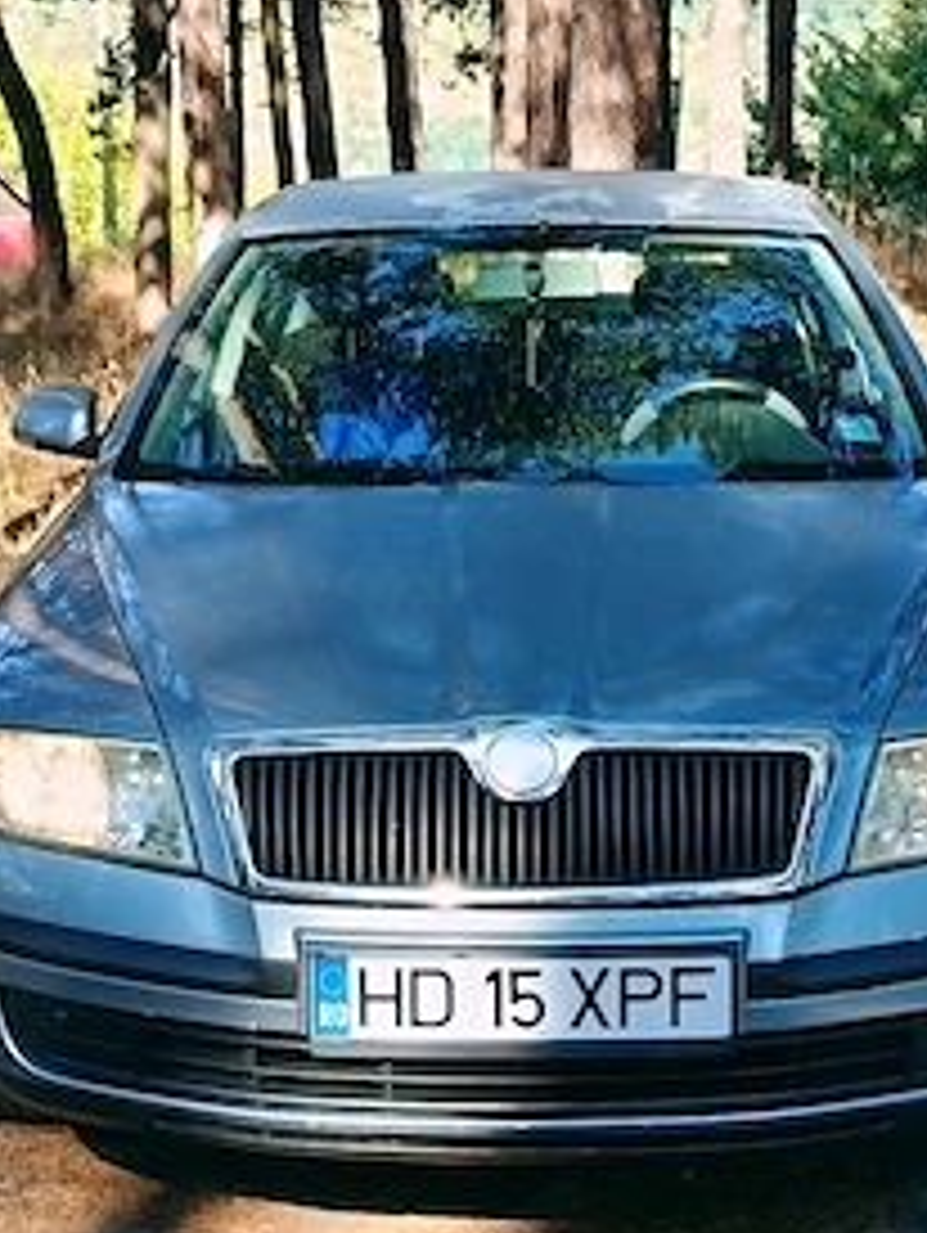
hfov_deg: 21.0
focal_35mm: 70
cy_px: 639
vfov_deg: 27.8
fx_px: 2496
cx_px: 526
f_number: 1.75
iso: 157
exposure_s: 1/100
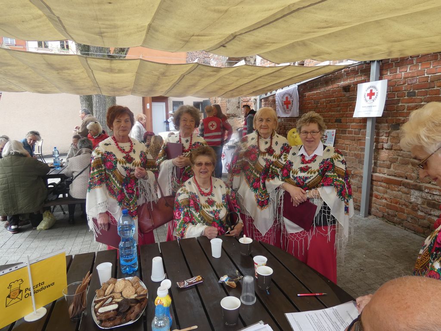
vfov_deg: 63.4
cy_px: 166
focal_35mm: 21
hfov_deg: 79.0
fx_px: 268
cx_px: 220
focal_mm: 3.8
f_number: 2.9
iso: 80
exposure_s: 1/160
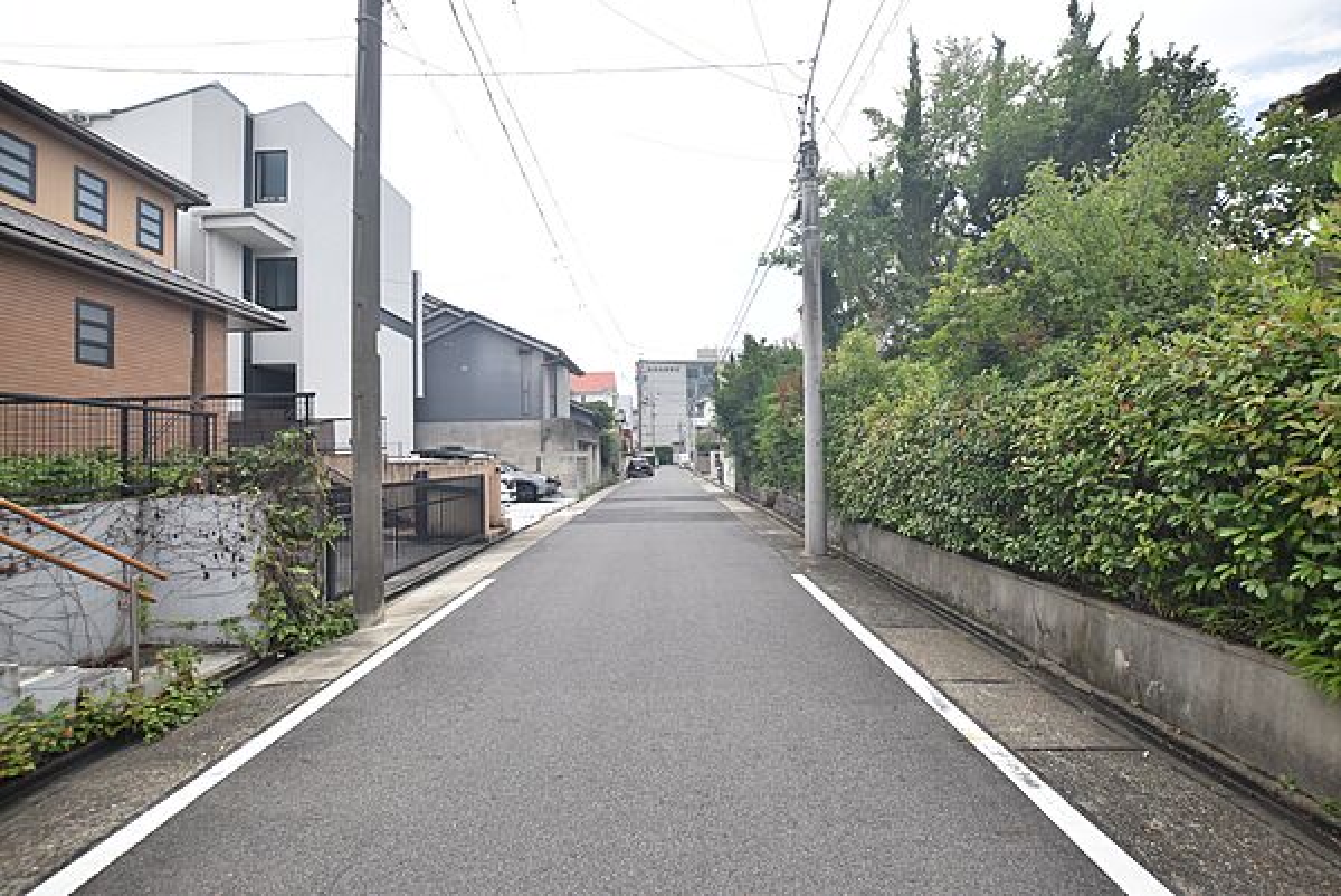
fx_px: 559
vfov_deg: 77.4
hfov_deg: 100.3
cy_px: 448
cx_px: 670
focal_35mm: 15
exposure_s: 1/800
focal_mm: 10
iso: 800
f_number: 9
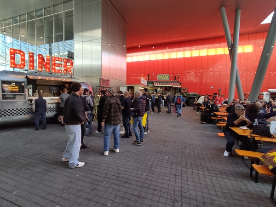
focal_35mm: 15
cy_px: 104
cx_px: 138
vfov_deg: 81.7
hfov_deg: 98.2
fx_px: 120
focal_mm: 1.6
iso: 51
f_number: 2.2
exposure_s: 1/100
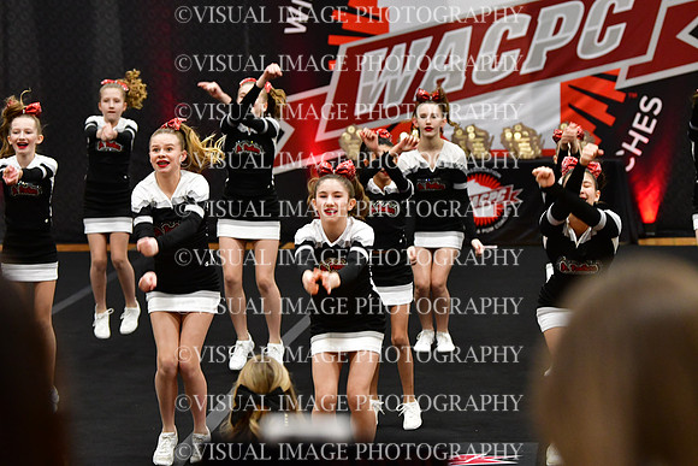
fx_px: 2967
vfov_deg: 9.0
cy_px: 233
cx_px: 349
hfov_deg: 13.4
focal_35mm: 153
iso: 4000
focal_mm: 102
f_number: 3.5
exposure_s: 1/500
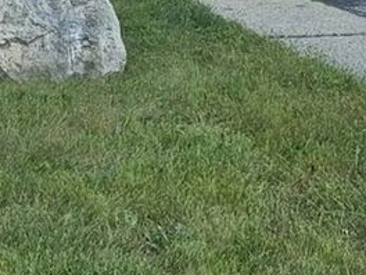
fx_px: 983
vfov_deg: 15.4
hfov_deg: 20.2
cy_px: -39
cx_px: -30
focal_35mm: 93
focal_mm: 5
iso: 50
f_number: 1.8
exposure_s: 1/719
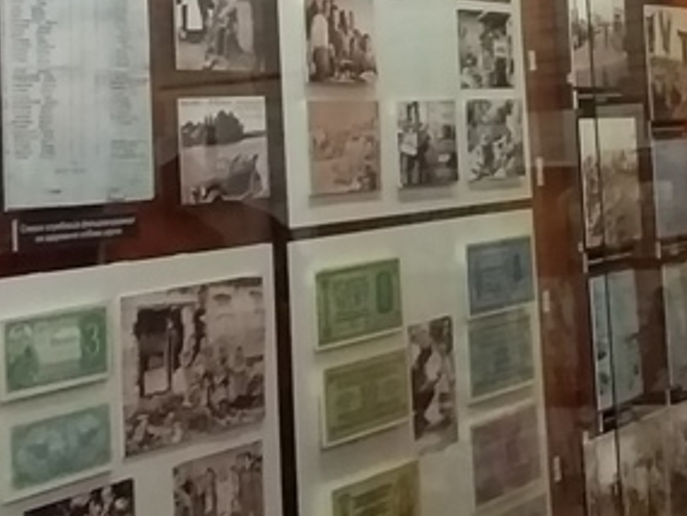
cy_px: -43
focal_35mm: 87
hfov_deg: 21.9
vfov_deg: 16.5
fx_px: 1727
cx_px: 636
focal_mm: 3.3
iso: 250
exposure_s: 1/25
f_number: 2.2
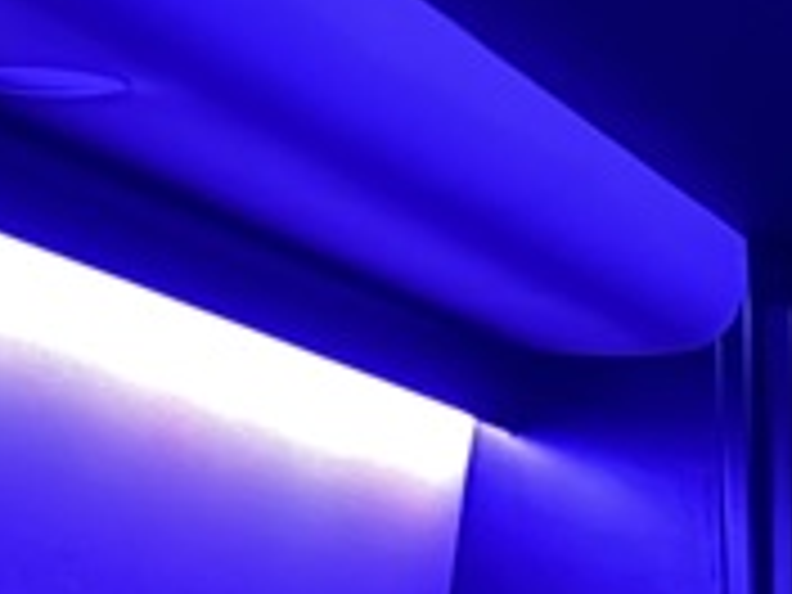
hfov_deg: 10.7
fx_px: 4004
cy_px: 1764
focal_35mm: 175
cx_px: 1323
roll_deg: -2.0
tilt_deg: -14.1
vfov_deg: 7.5
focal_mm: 6.76
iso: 2500
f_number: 1.78
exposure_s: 1/9
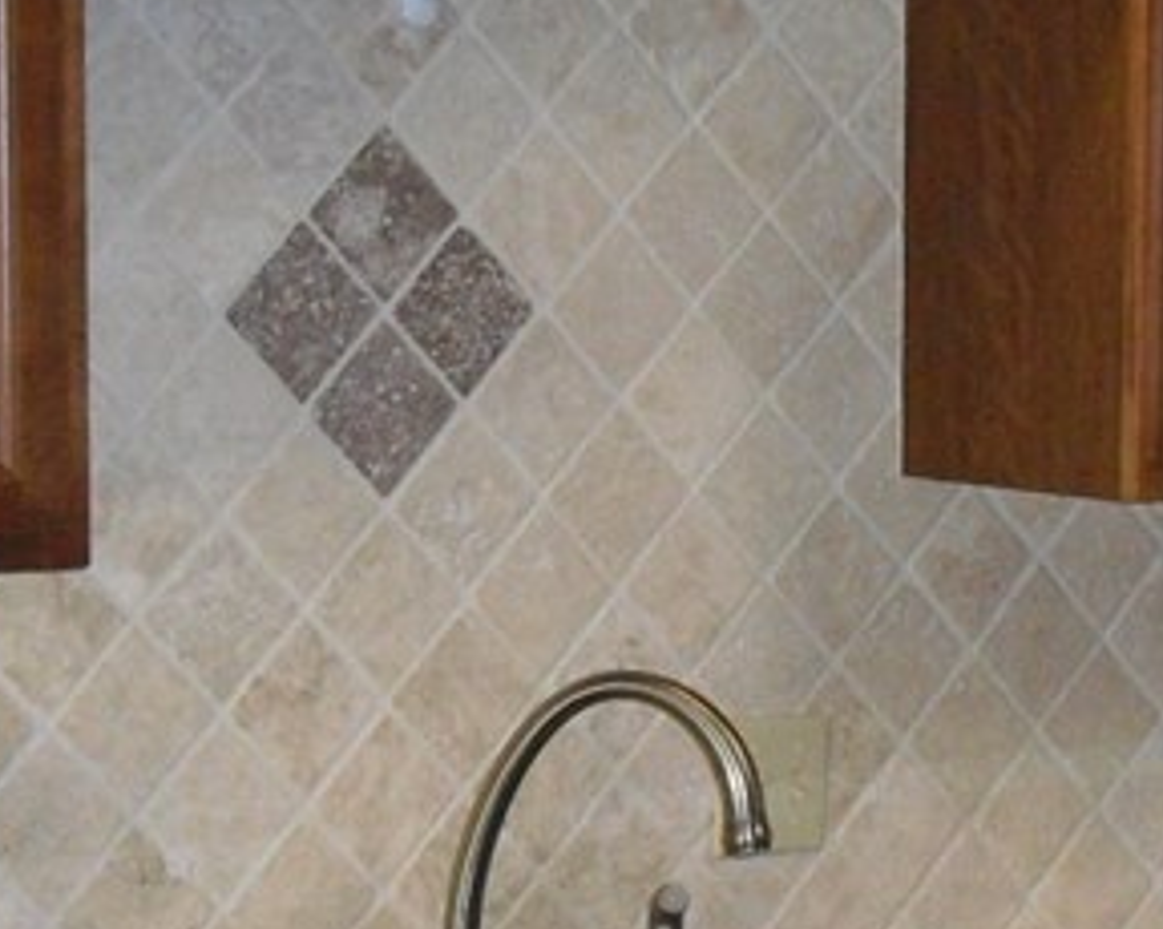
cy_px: 1018
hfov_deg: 15.4
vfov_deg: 12.1
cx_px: 650
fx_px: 4300
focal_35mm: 125
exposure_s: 1/60
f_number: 3.1
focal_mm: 6.3
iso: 400
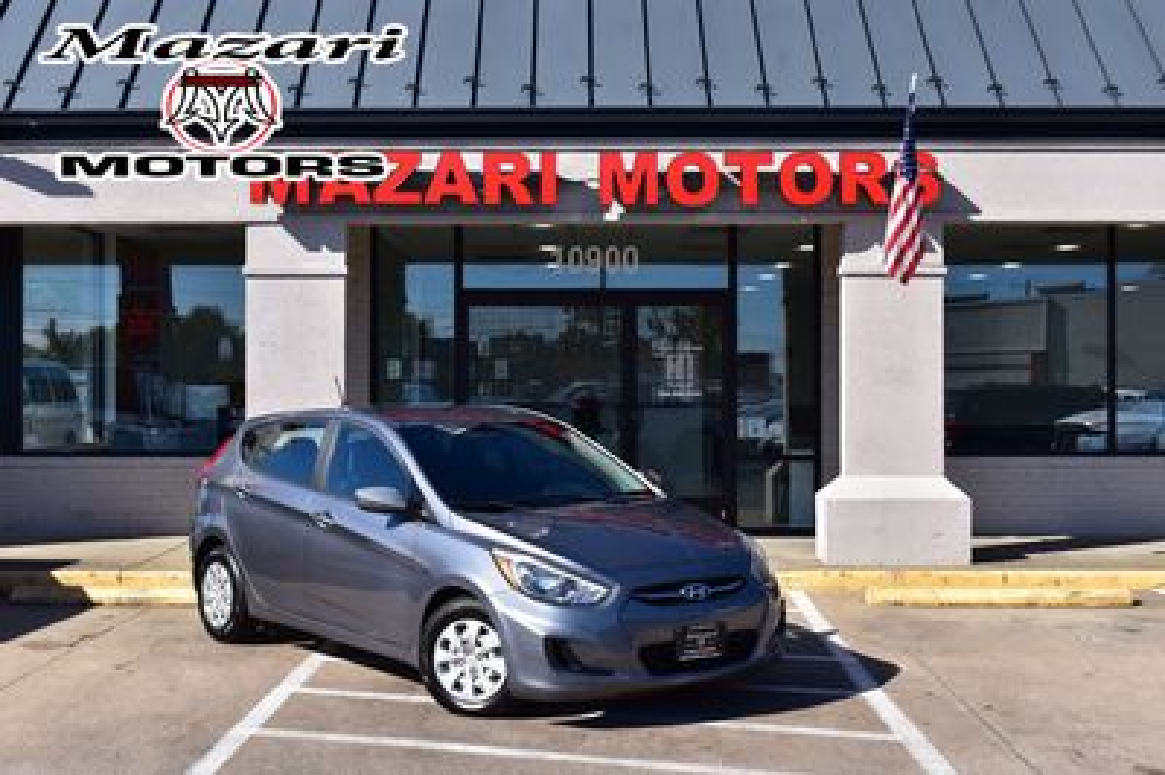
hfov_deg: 41.1
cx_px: 582
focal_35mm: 48
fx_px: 1552
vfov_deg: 28.0
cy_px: 388
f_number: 11
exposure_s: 1/500
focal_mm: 32
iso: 360
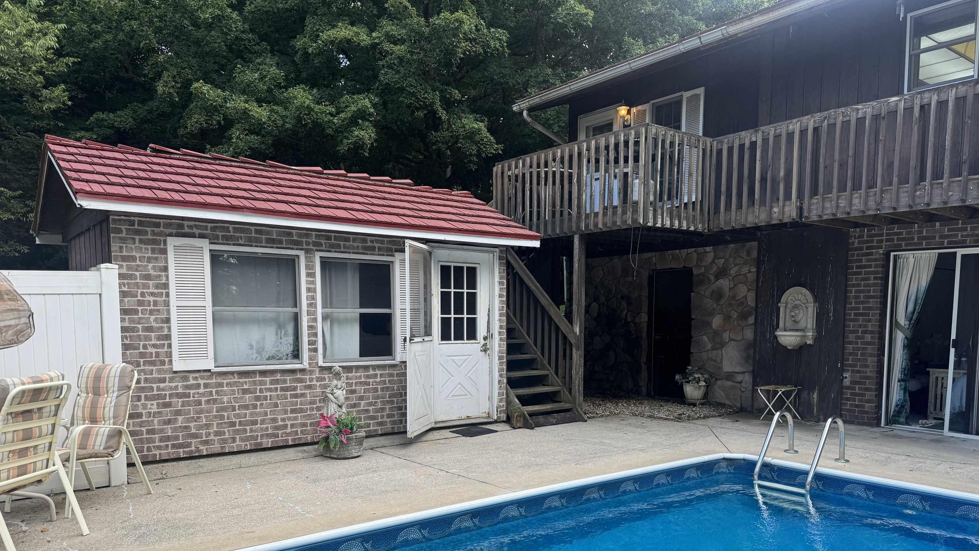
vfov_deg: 42.2
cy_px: 376
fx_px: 701
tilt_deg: -6.0
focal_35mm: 27
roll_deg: -0.3
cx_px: 491
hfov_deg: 69.9
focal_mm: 6.76
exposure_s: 1/938
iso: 80
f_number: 1.78
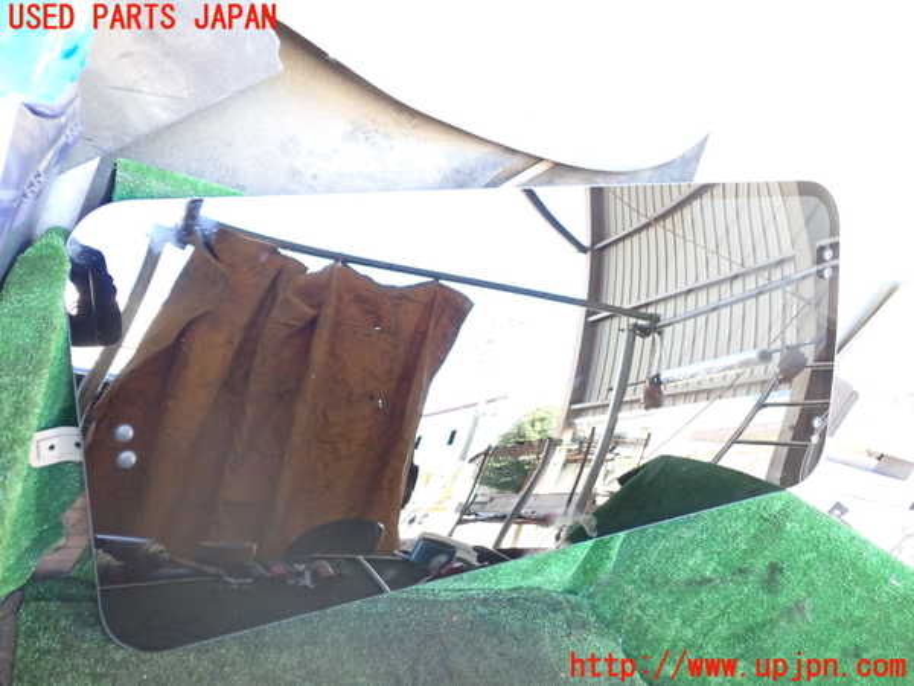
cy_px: 343
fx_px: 792
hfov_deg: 60.0
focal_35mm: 30
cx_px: 457
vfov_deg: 46.8
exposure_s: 1/30
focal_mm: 5.4
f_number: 2.3
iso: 500
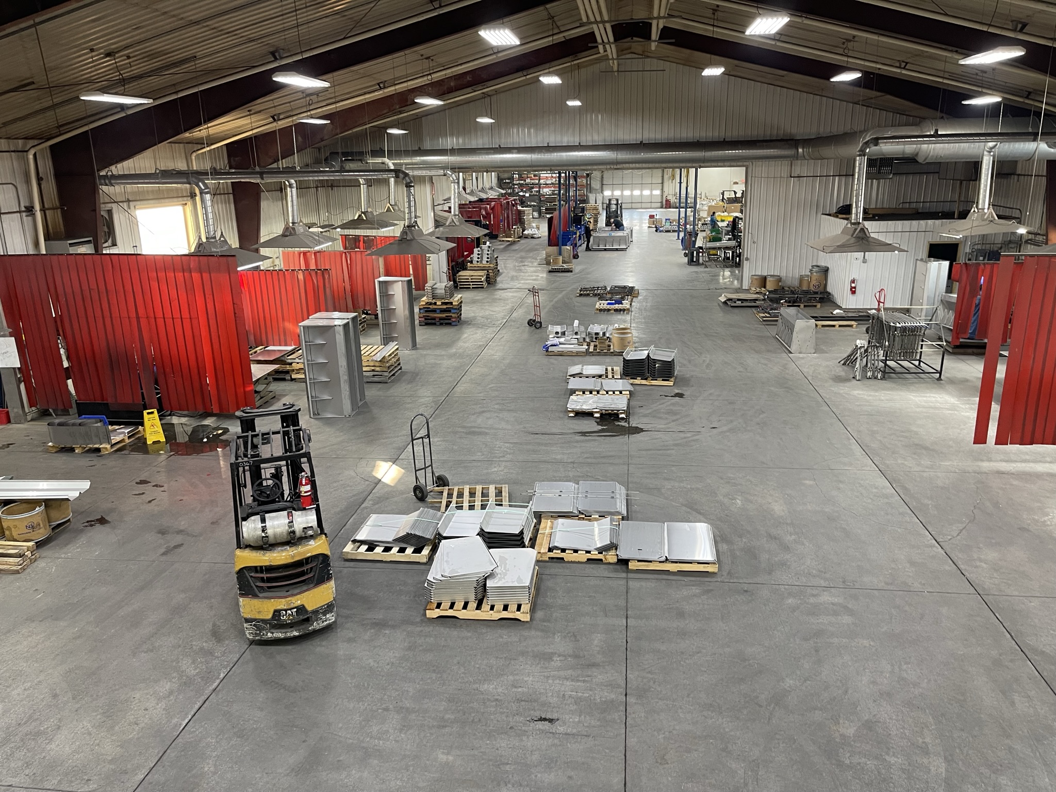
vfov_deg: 53.1
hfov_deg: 67.3
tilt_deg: -17.6
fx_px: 793
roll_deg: +1.7
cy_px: 396
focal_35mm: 26
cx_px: 528
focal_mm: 5.1
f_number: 1.6
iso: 160
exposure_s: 1/60
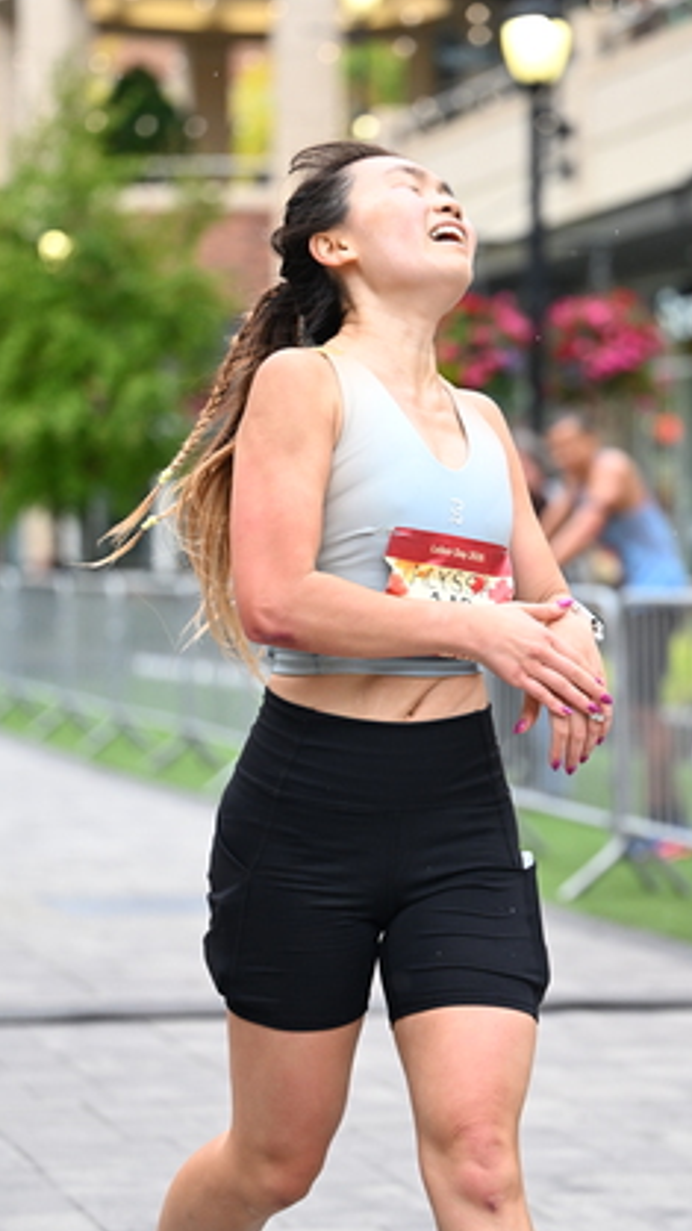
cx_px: 464
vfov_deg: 17.9
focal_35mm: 120
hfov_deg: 10.1
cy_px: 621
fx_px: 3916
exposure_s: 1/1250
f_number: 2.8
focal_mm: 87
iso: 1250
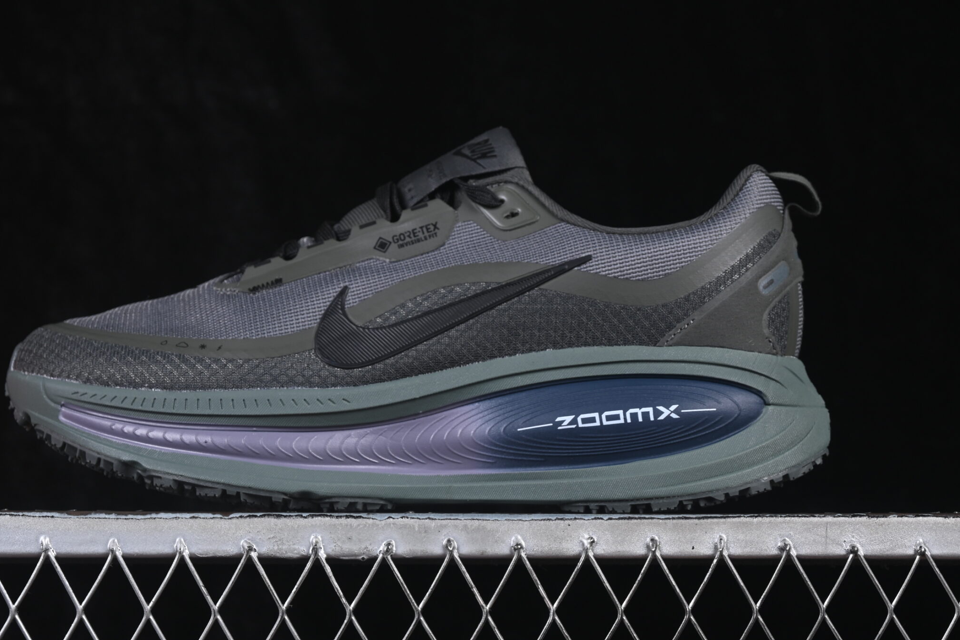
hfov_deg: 21.5
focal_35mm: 95
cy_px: 261
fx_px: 2533
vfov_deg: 14.4
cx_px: 422
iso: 160
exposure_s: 1/80
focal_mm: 50
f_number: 7.1
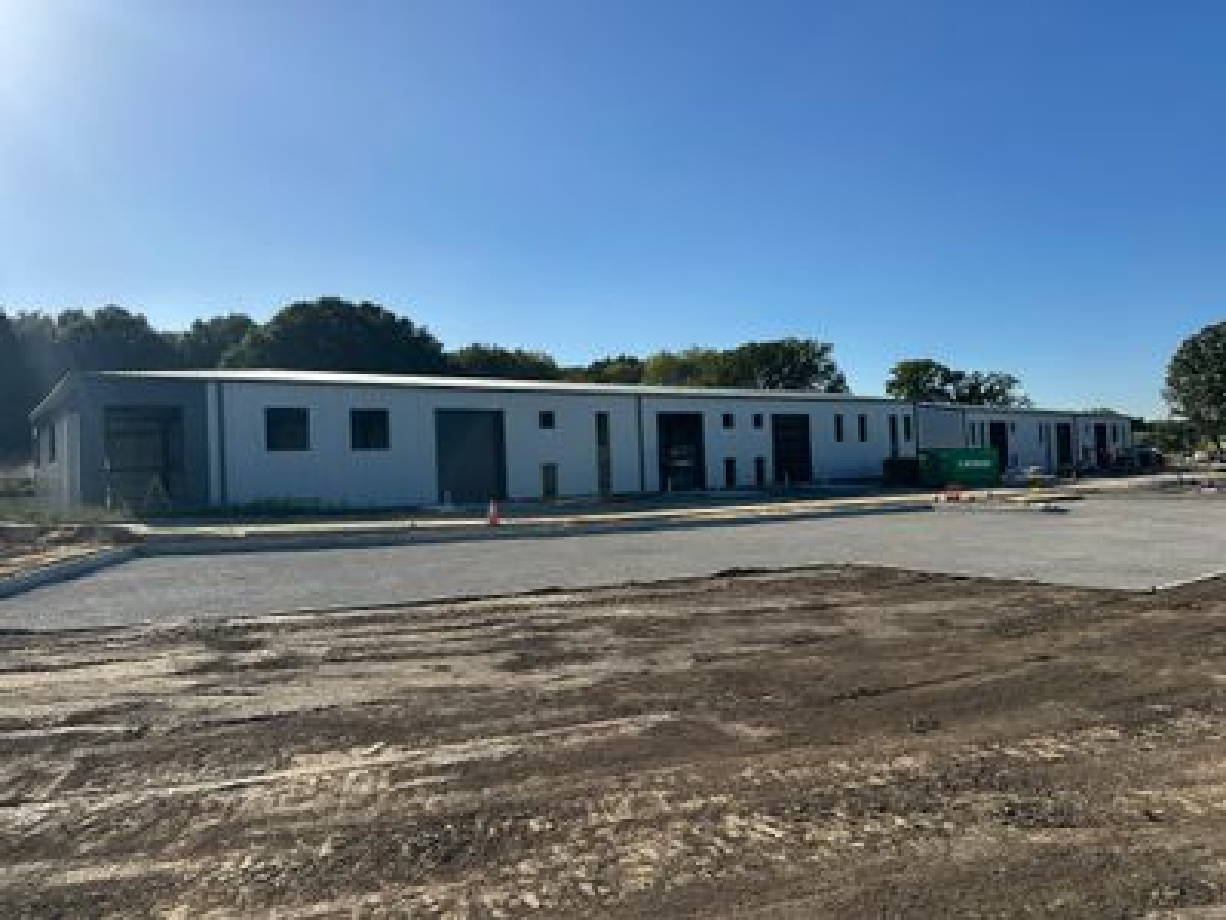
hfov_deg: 71.6
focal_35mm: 24
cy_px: 460
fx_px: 850
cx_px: 613
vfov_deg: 56.8
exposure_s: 1/6623
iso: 80
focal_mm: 6.86
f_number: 1.78
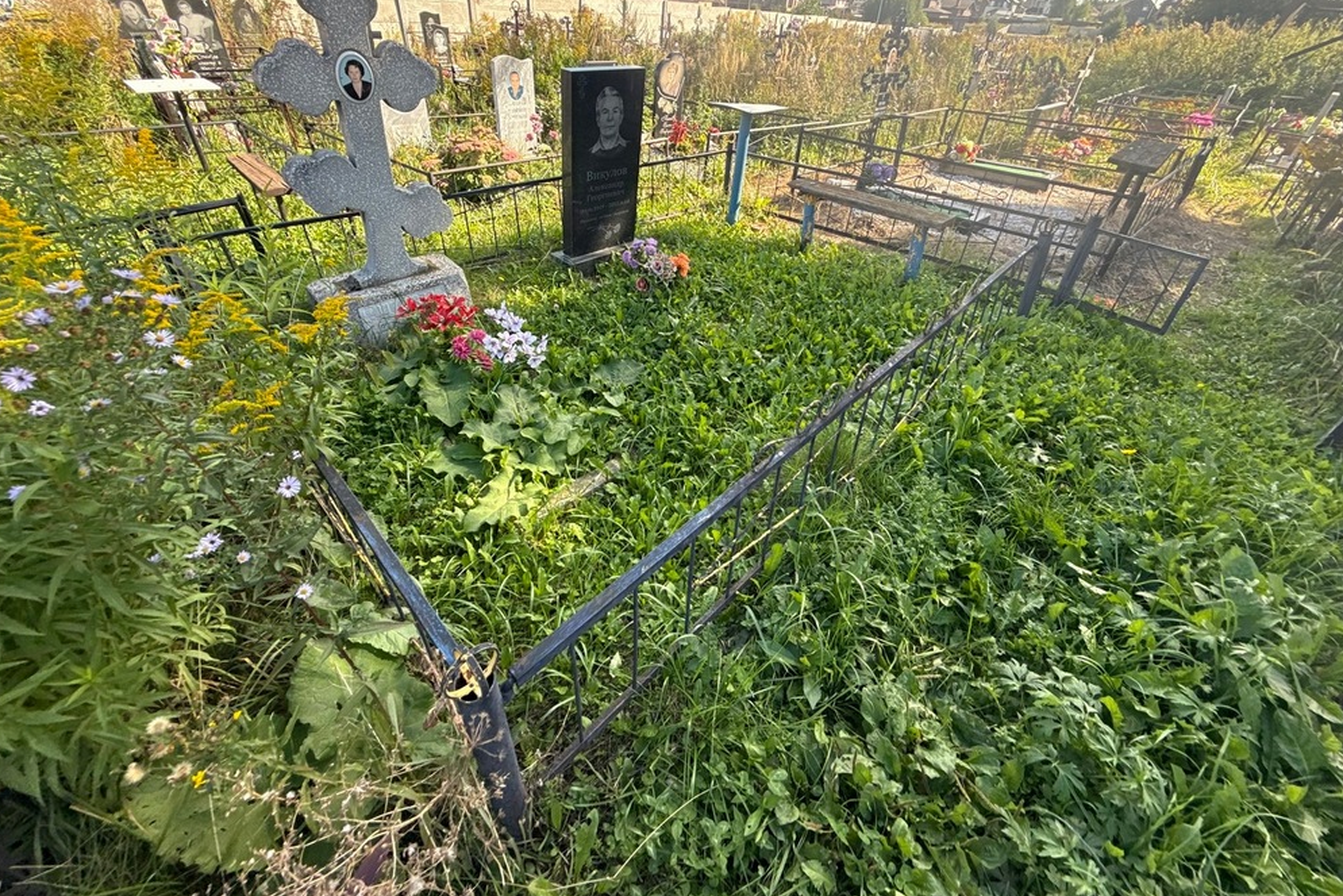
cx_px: 674
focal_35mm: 15
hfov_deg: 100.4
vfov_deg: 76.9
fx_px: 560
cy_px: 381
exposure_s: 1/196
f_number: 2.2
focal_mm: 2.22
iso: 50
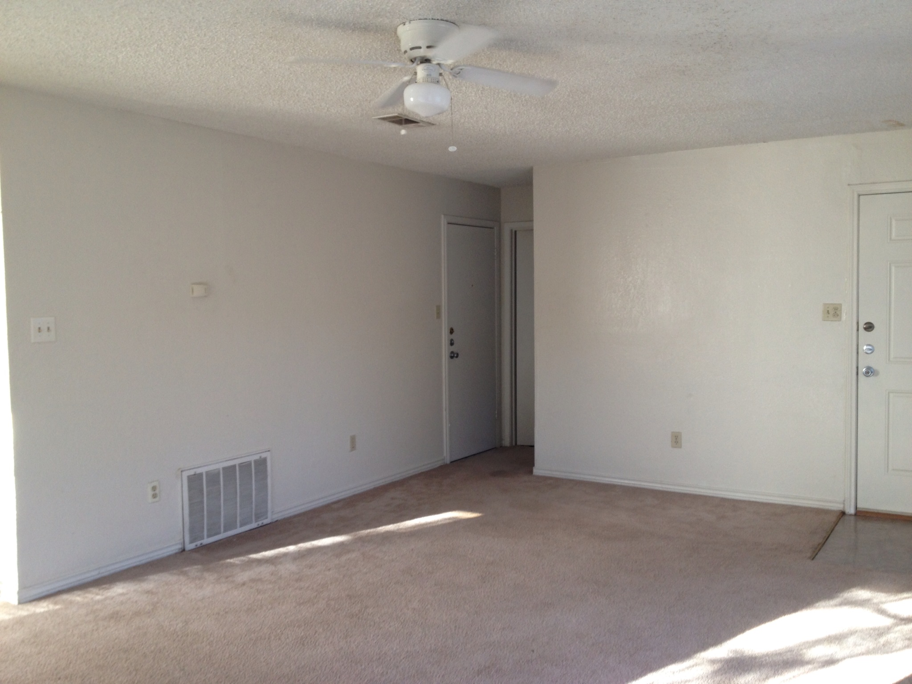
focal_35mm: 35
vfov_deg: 40.7
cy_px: 342
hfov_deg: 52.6
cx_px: 456
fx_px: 922
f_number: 2.4
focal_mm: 4.28
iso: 64
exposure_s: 1/20
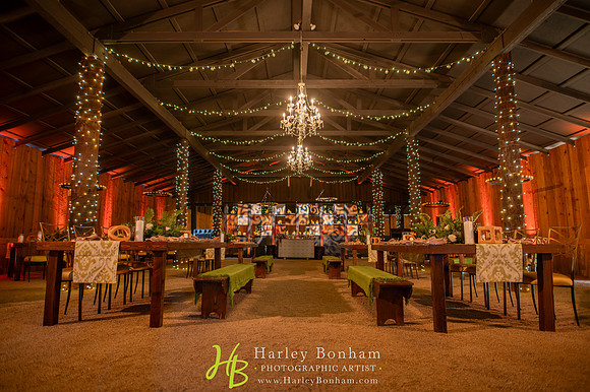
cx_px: 295
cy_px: 196
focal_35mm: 20
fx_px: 328
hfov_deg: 84.0
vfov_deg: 61.9
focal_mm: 20
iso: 100
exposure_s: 1/25
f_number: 2
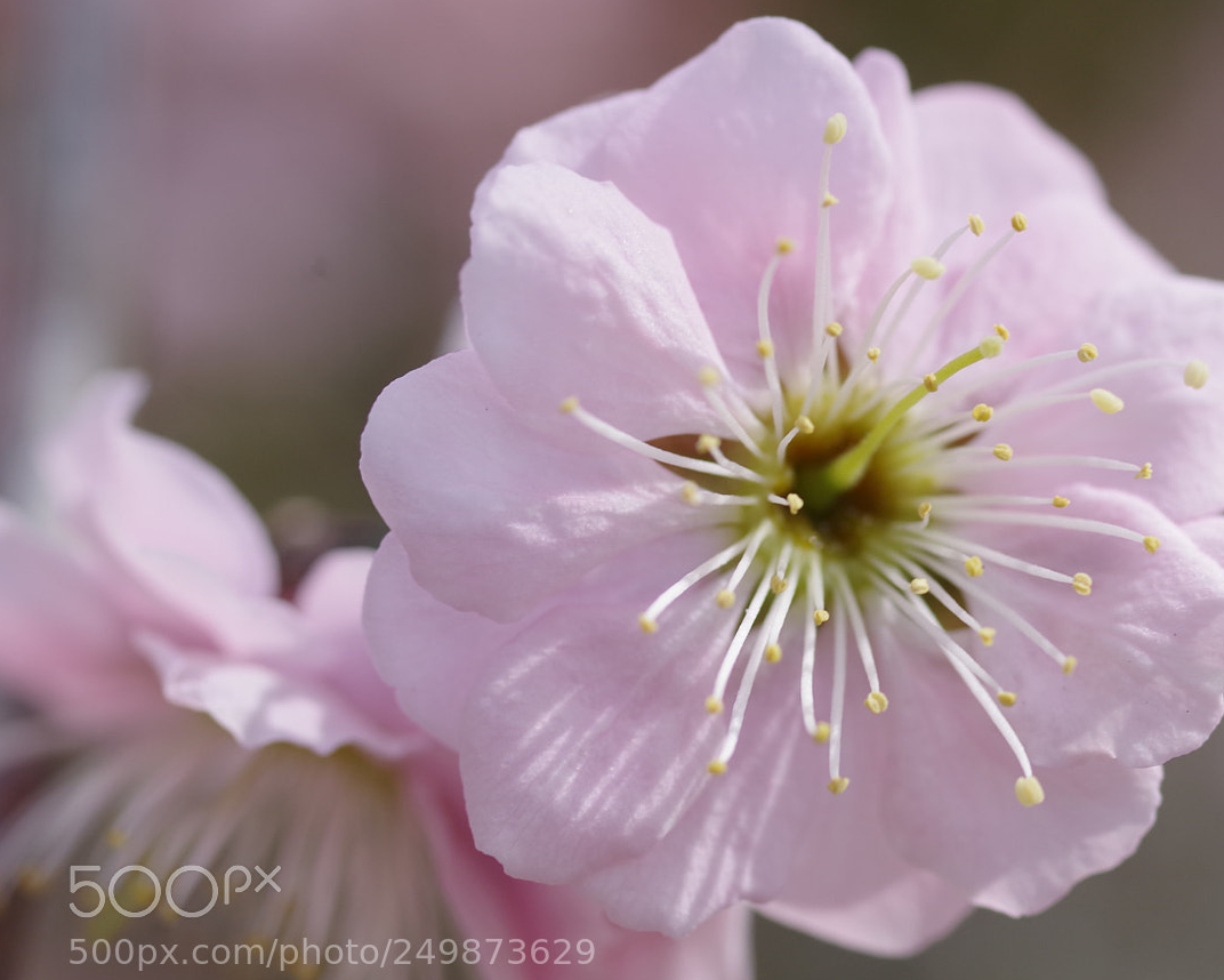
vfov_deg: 14.7
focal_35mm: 105
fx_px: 3804
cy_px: 433
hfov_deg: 18.2
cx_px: 911
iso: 200
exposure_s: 1/250
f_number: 5.6
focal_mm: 50
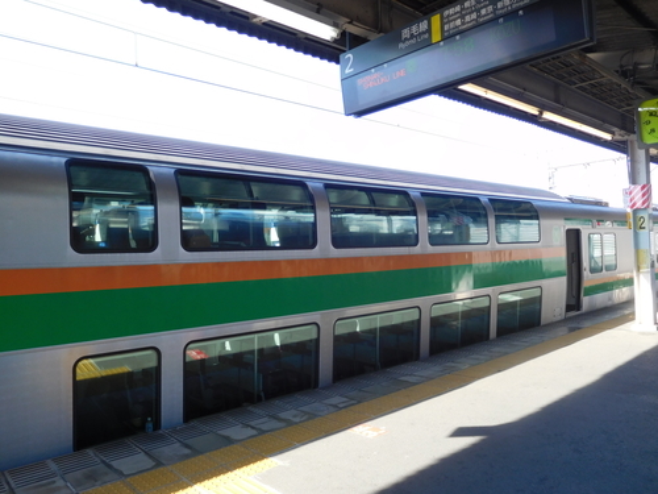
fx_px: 475
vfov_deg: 54.9
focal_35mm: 25
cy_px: 247
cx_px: 329
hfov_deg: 69.4
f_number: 3.4
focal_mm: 4.5
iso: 125
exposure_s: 1/160
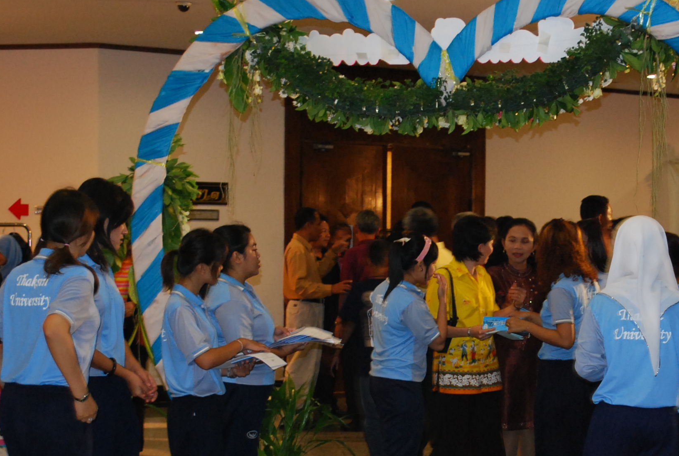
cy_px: 328
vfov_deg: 16.1
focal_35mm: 85
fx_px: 1607
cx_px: 527
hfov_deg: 23.6
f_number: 5
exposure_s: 1/10
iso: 800
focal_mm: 32
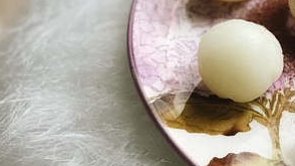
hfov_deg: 14.6
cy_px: 35
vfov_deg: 8.3
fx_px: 1141
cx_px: 254
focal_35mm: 146
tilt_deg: -47.4
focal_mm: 6.6
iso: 160
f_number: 2.8
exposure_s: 1/50
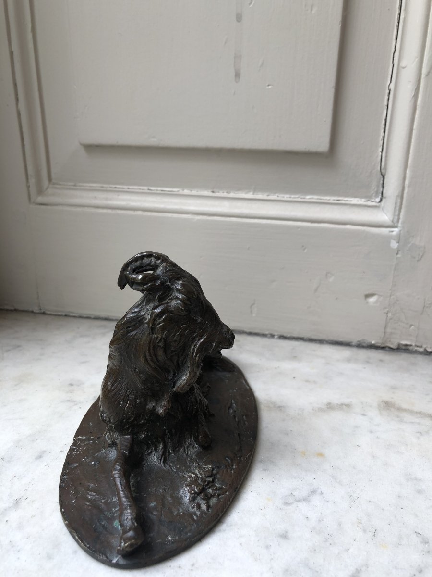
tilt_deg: -22.3
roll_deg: -0.5
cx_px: 216
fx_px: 466
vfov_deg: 63.4
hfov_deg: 49.7
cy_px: 288
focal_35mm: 28
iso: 20
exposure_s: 1/105
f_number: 1.8
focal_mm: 4
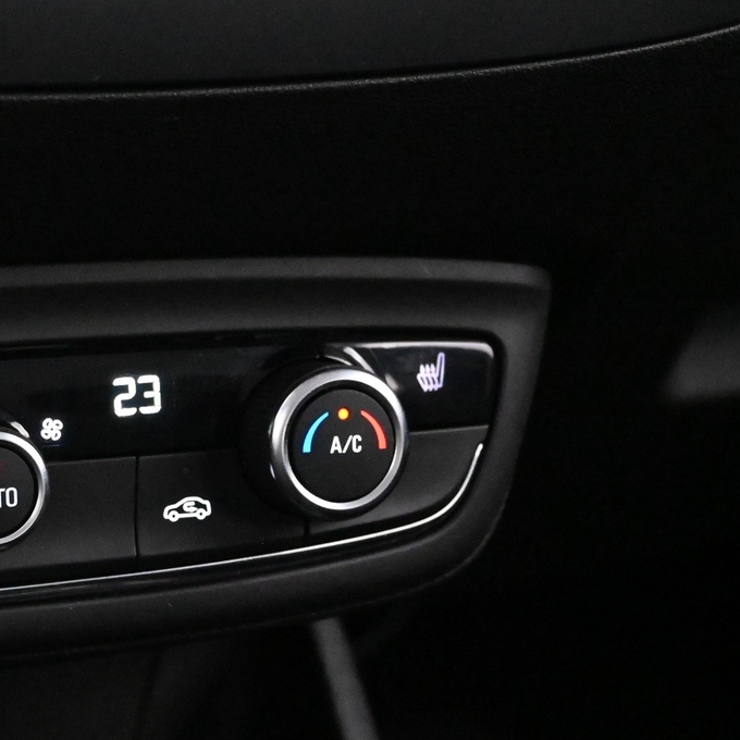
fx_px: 1947
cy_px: 446
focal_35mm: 81
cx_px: -53
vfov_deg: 21.5
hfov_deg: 20.6
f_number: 4.5
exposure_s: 1/40
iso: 11400
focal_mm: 26.5
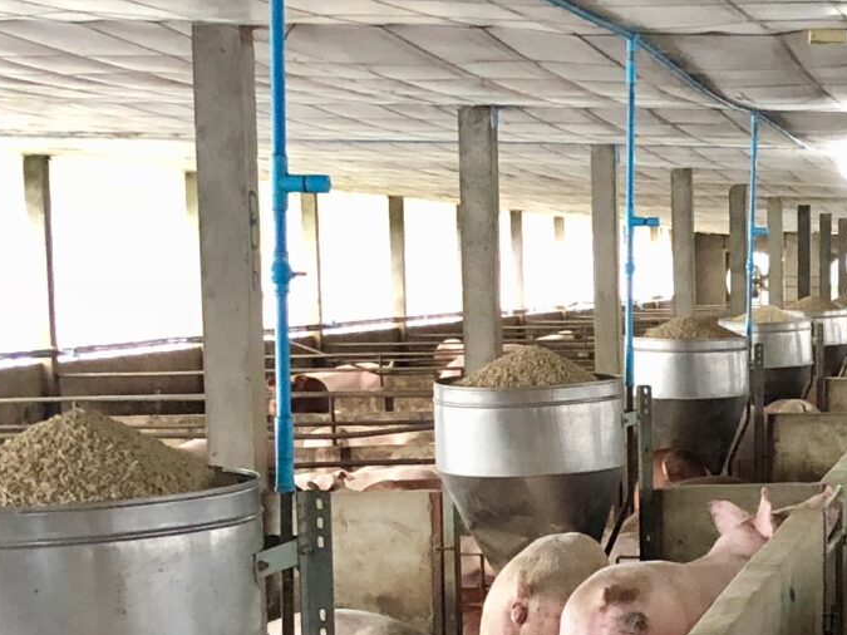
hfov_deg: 17.2
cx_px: 951
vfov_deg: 13.2
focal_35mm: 110
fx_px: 2691
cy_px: 673
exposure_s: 1/13
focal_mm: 3.99
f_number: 1.8
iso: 100
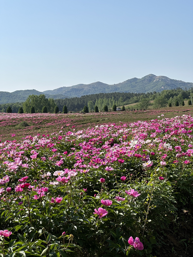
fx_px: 572
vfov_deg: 25.3
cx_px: 96
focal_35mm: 77
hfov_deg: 19.1
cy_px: 128
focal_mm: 9
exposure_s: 1/737
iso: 32
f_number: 2.8
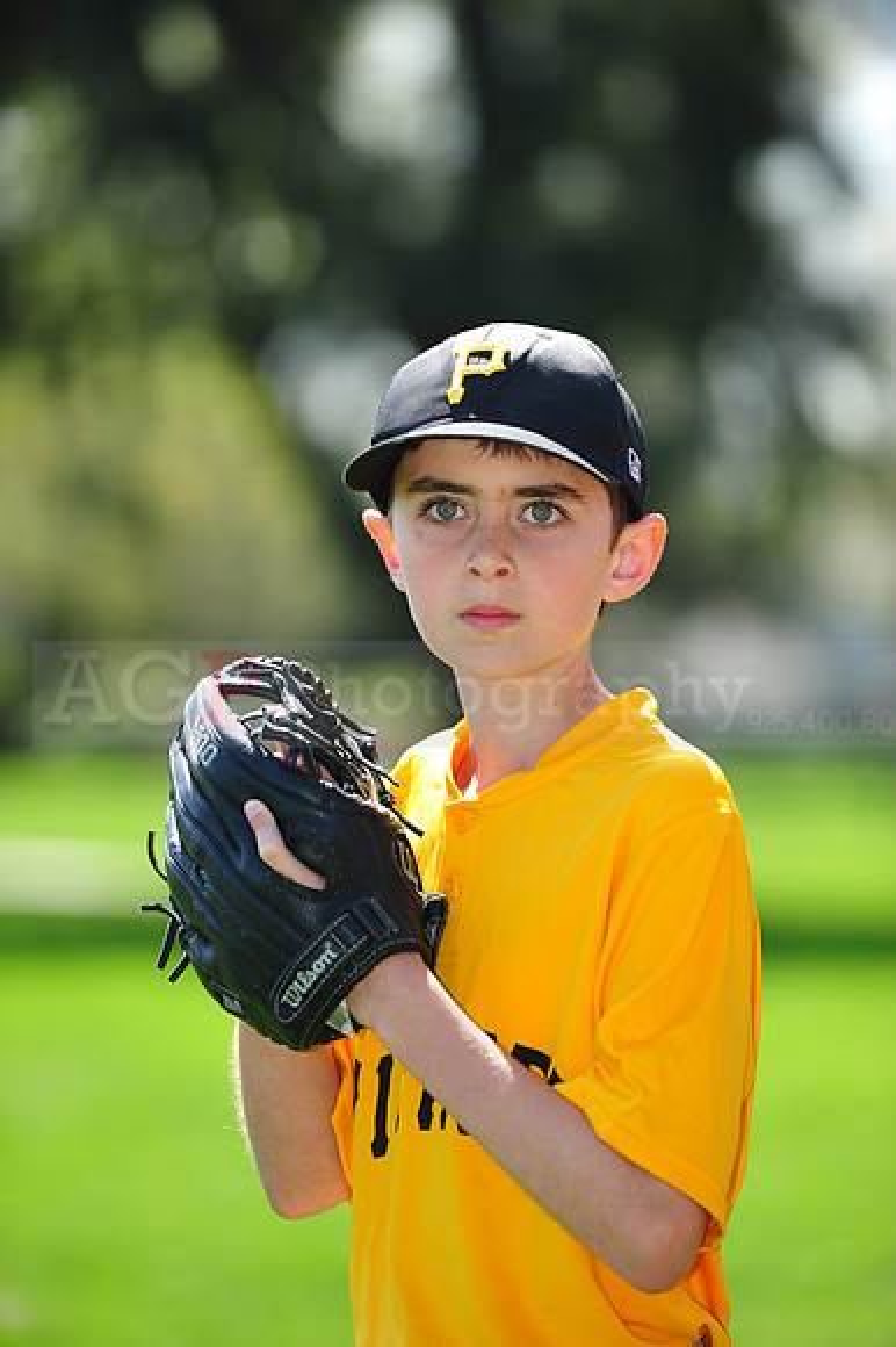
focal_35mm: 200
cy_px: 674
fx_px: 7475
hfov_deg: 6.9
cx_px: 448
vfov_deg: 10.3
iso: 200
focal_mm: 200
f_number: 4.5
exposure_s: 1/640
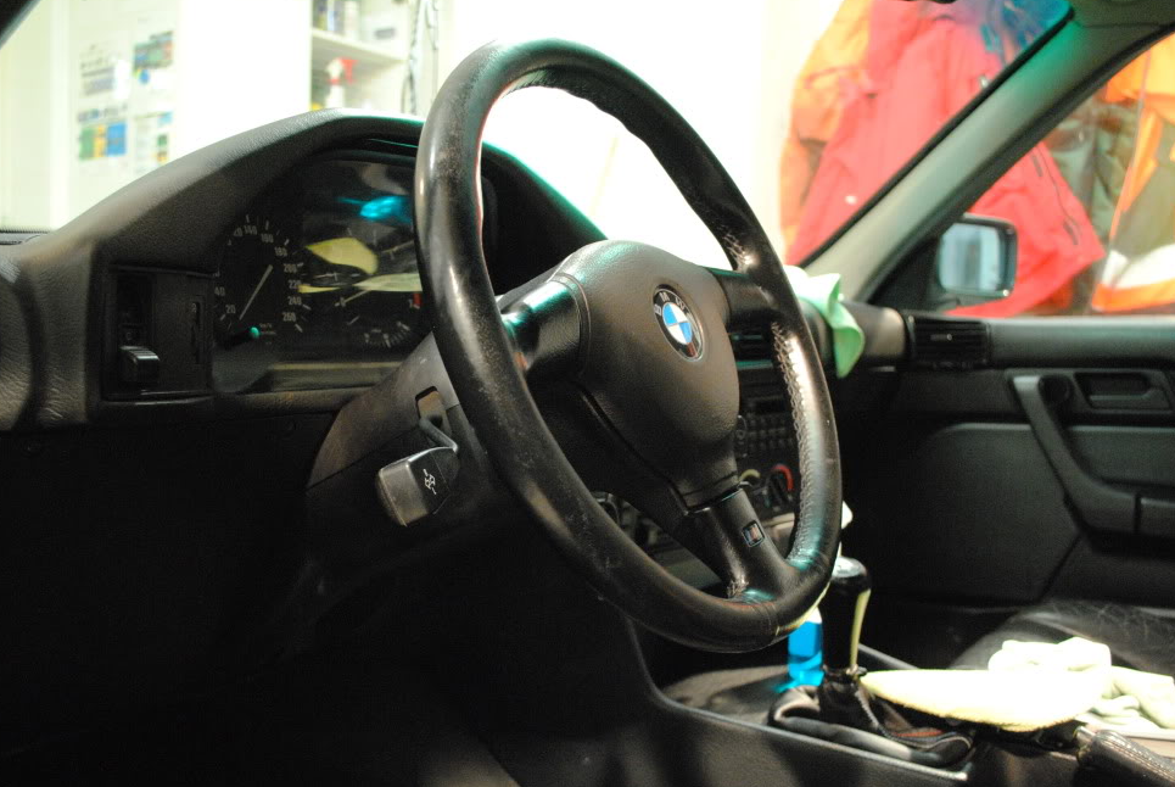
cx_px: 585
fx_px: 1144
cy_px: 409
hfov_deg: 54.4
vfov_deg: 37.9
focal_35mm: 35
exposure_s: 1/20
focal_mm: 22
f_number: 4
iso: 1600
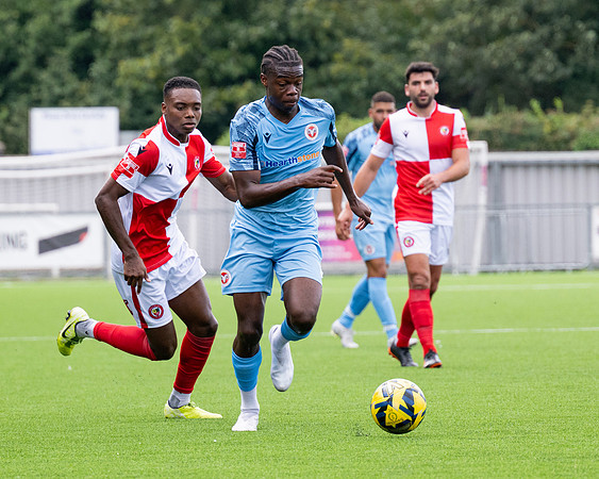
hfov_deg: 4.9
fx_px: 6932
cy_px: 331
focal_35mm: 391
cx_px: 192
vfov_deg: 4.0
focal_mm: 165
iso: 400
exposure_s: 1/1250
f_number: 4
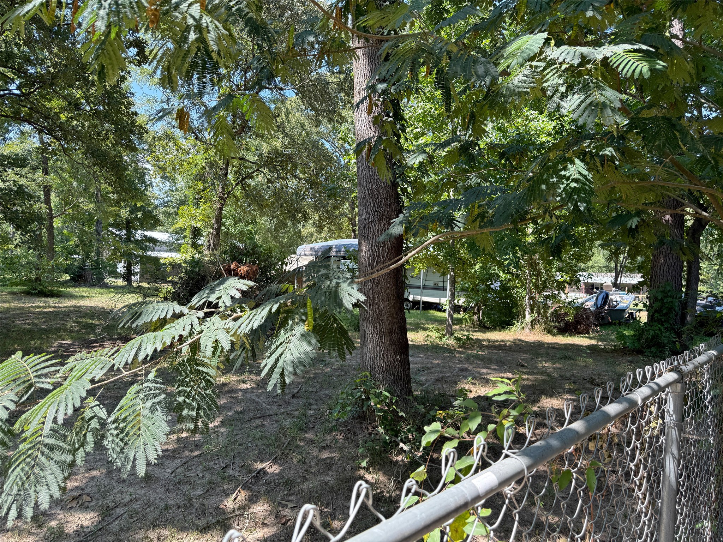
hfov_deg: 71.6
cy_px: 271
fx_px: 501
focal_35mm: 24
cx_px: 362
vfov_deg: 56.8
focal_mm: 6.76
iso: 80
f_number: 1.78
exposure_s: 1/665
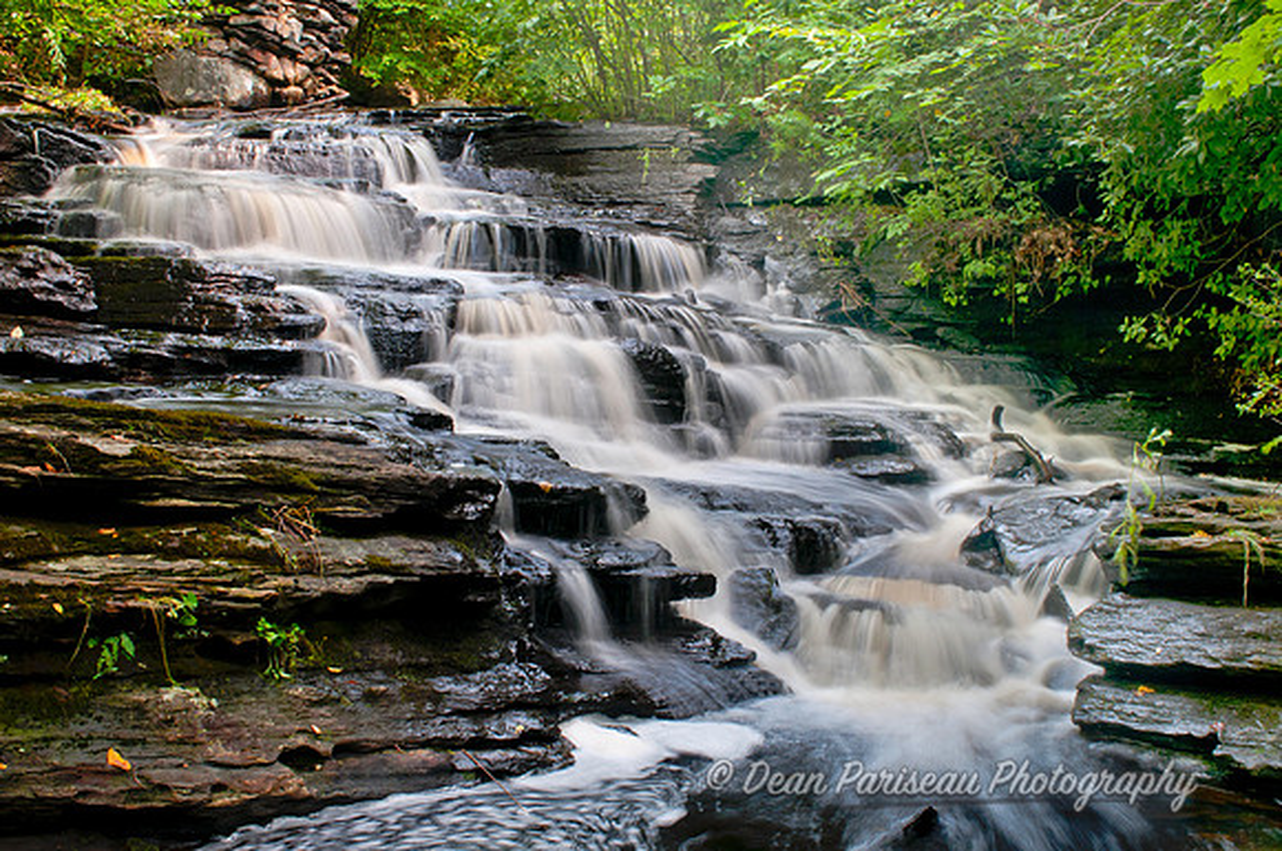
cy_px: 426
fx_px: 1654
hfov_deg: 42.4
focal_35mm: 46
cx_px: 641
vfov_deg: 28.9
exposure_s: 1
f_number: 16
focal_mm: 31
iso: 200
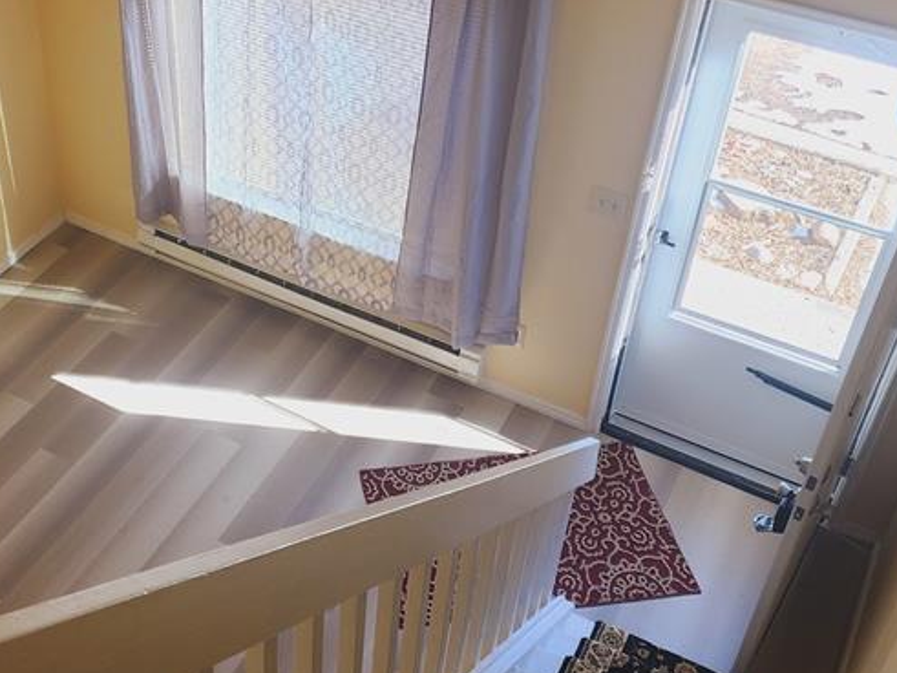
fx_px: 1244
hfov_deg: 39.1
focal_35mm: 48
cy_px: 257
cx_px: 276
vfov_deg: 30.1
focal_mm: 6.4
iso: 64
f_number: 1.8
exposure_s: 1/180
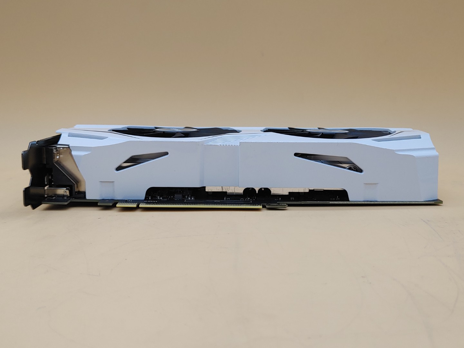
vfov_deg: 39.7
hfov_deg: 51.4
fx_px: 483
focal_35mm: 36
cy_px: 174
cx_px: 232
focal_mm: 4.36
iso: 50
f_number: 1.8
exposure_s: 1/180
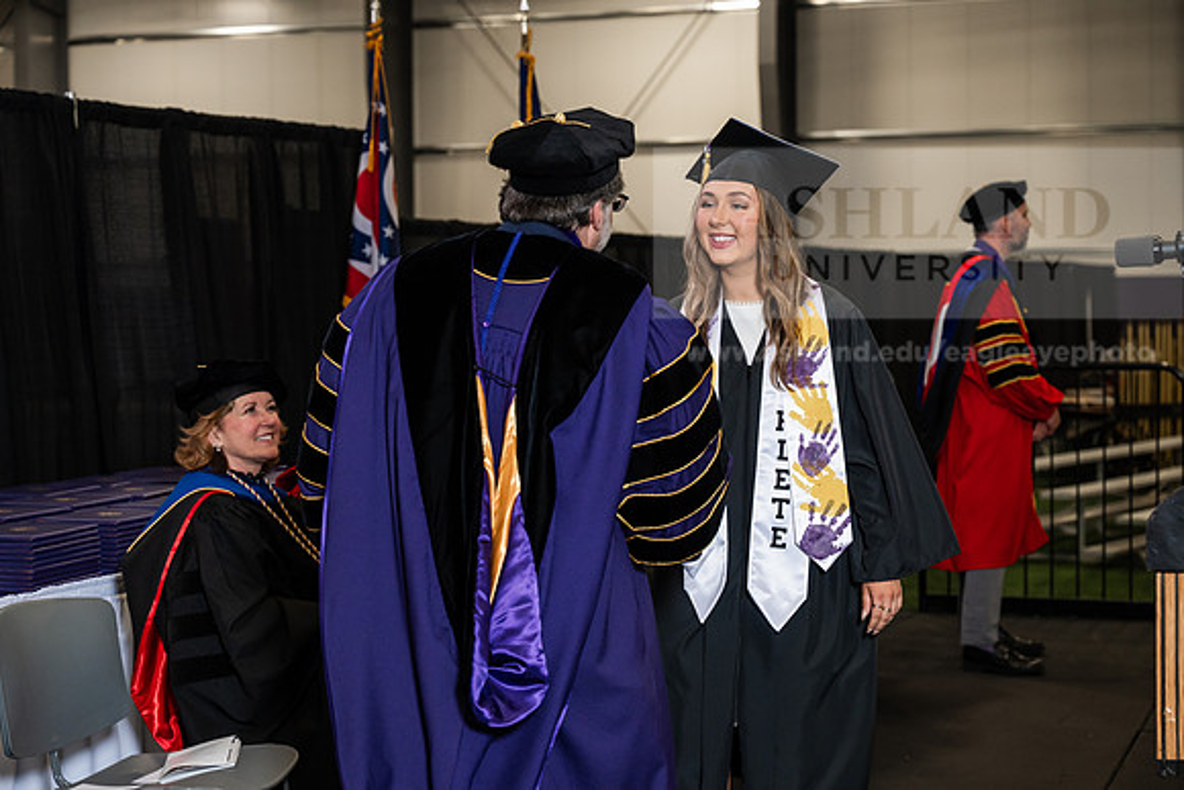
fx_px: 2303
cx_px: 592
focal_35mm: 70
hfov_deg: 28.8
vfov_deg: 19.5
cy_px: 395
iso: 1250
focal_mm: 70
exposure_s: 1/200
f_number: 4.5
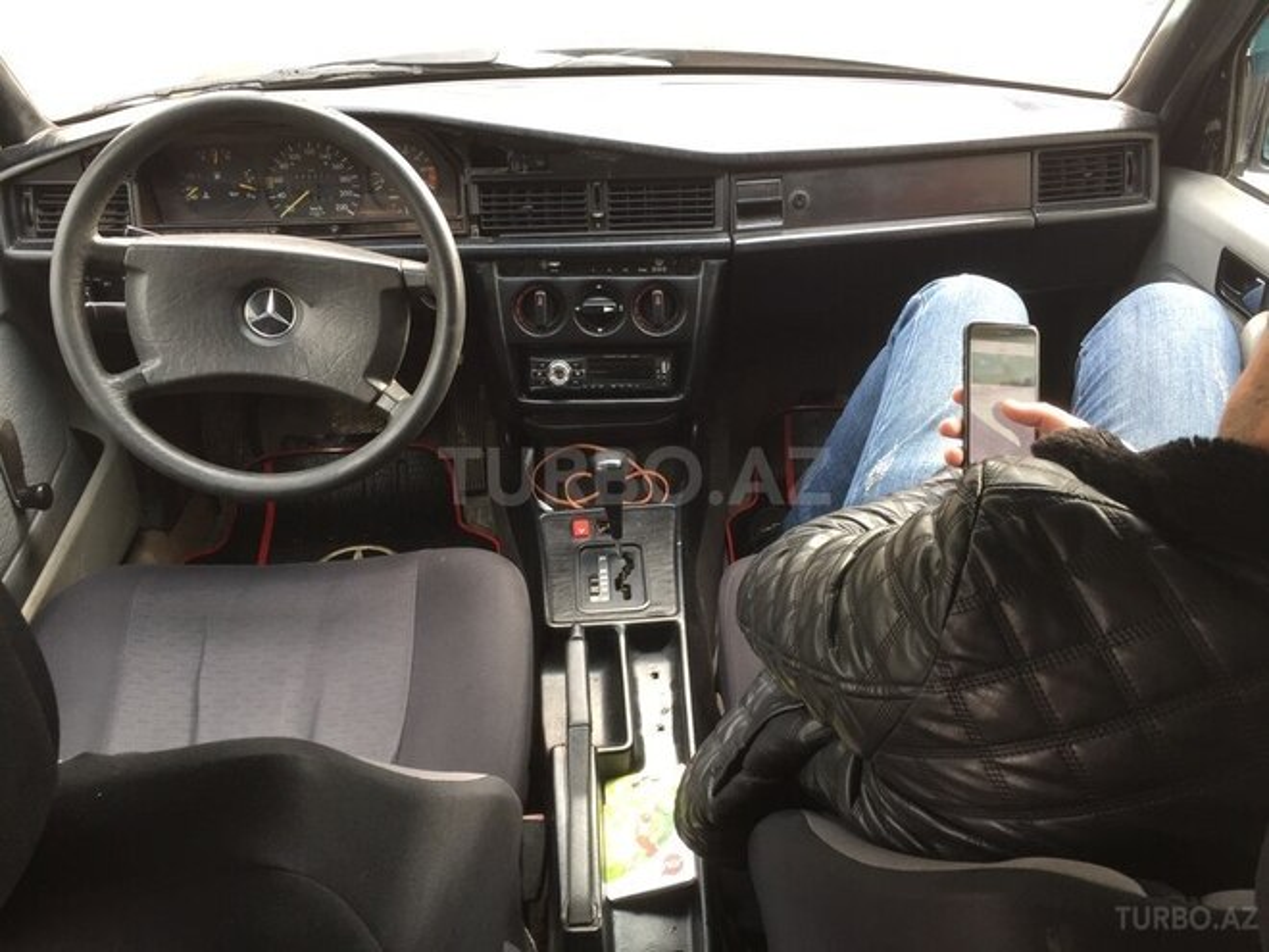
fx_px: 1063
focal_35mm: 29
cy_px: 476
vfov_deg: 48.2
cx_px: 634
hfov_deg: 61.7
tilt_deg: -27.5
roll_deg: +2.0
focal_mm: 4.15
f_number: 2.2
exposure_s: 1/50
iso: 40
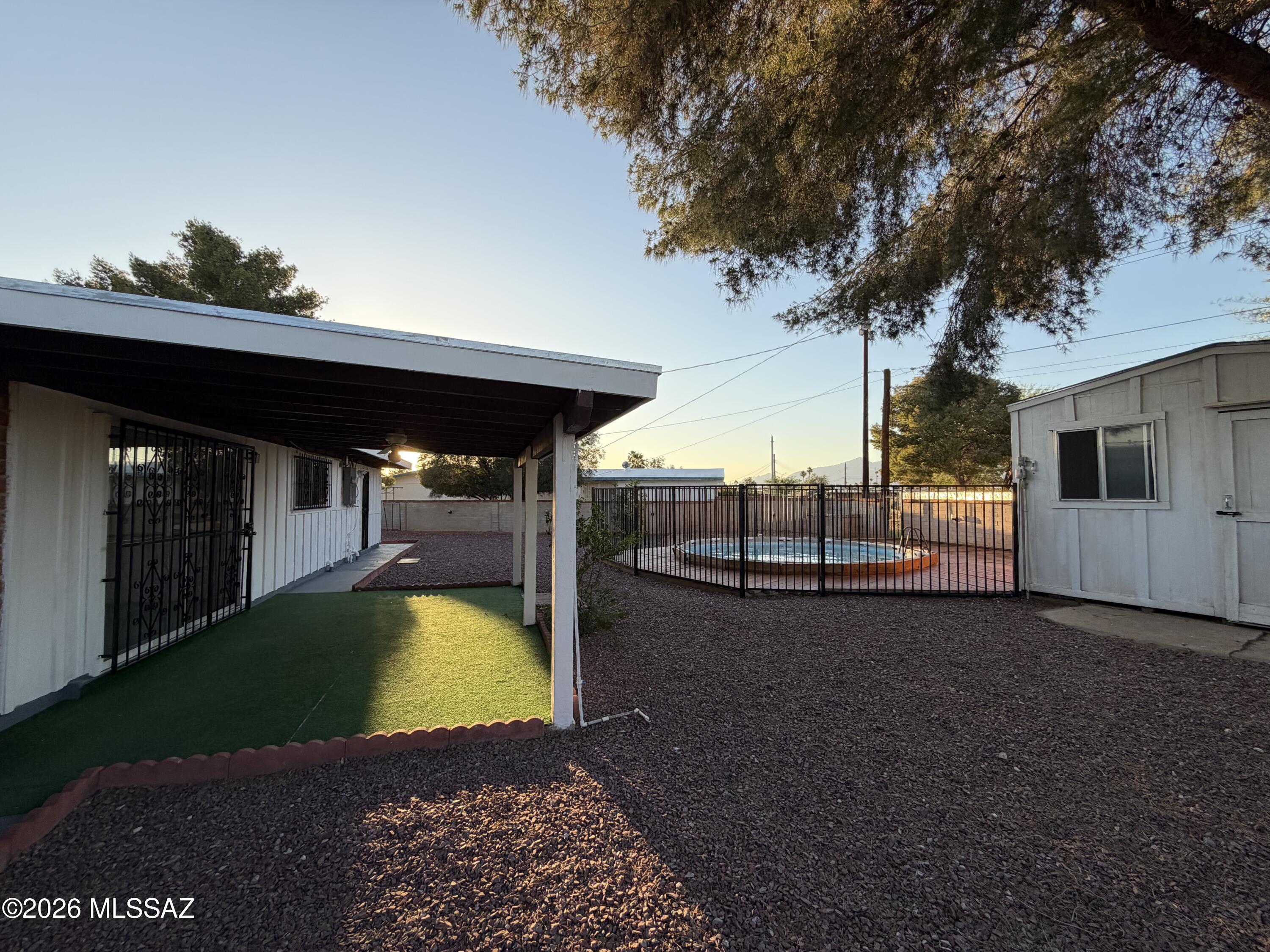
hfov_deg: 102.1
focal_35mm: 14
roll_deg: +0.2
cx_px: 635
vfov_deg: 85.7
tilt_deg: +1.0
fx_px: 514
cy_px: 476
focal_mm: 2.22
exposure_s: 1/502
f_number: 2.2
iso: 64
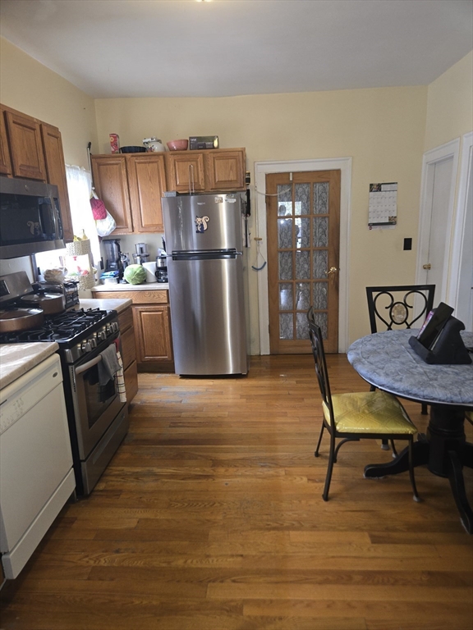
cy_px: 315
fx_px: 419
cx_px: 236
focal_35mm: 23
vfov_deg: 73.9
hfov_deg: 58.9
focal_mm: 5.4
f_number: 1.8
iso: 100
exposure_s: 1/24
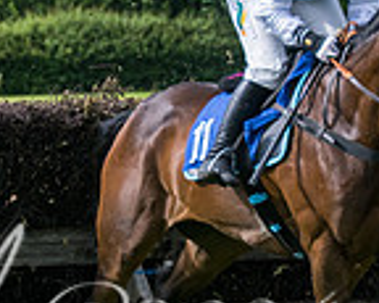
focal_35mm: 555
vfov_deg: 2.8
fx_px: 6221
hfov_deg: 3.5
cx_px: -59
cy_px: 119
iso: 400
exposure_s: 1/4000
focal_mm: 98
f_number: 4
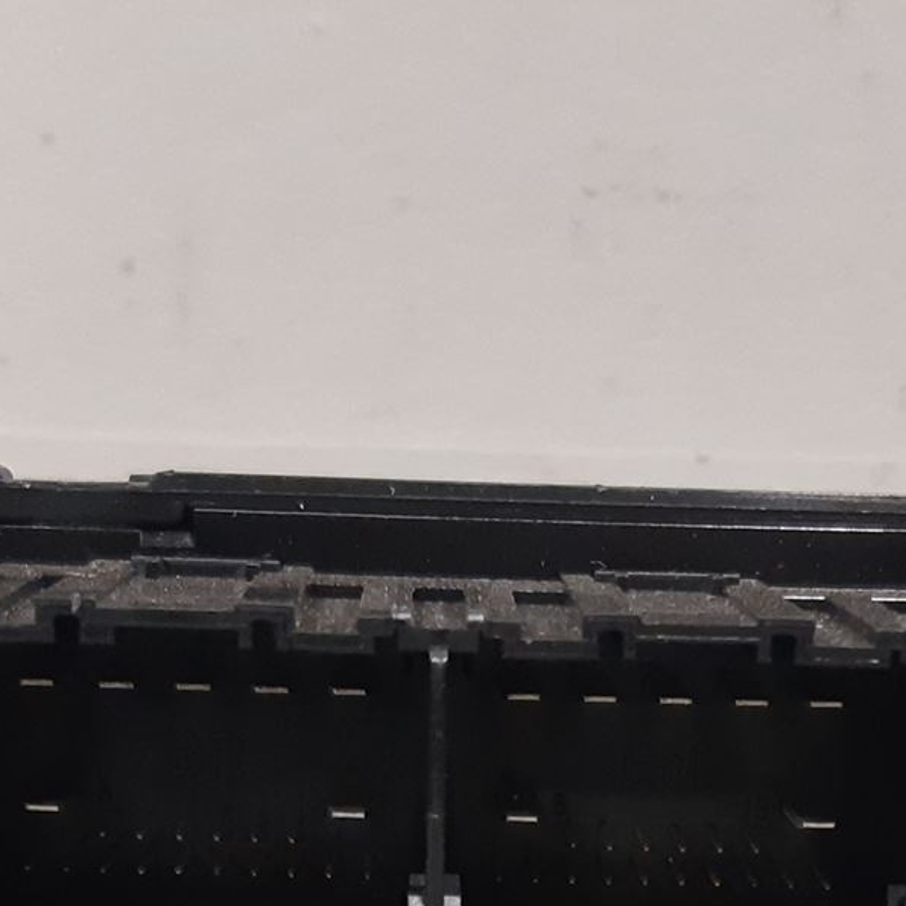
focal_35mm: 79
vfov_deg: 20.6
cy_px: 1058
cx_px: 553
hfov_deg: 21.9
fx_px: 2339
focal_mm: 3.93
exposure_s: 1/50
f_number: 1.7
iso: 250
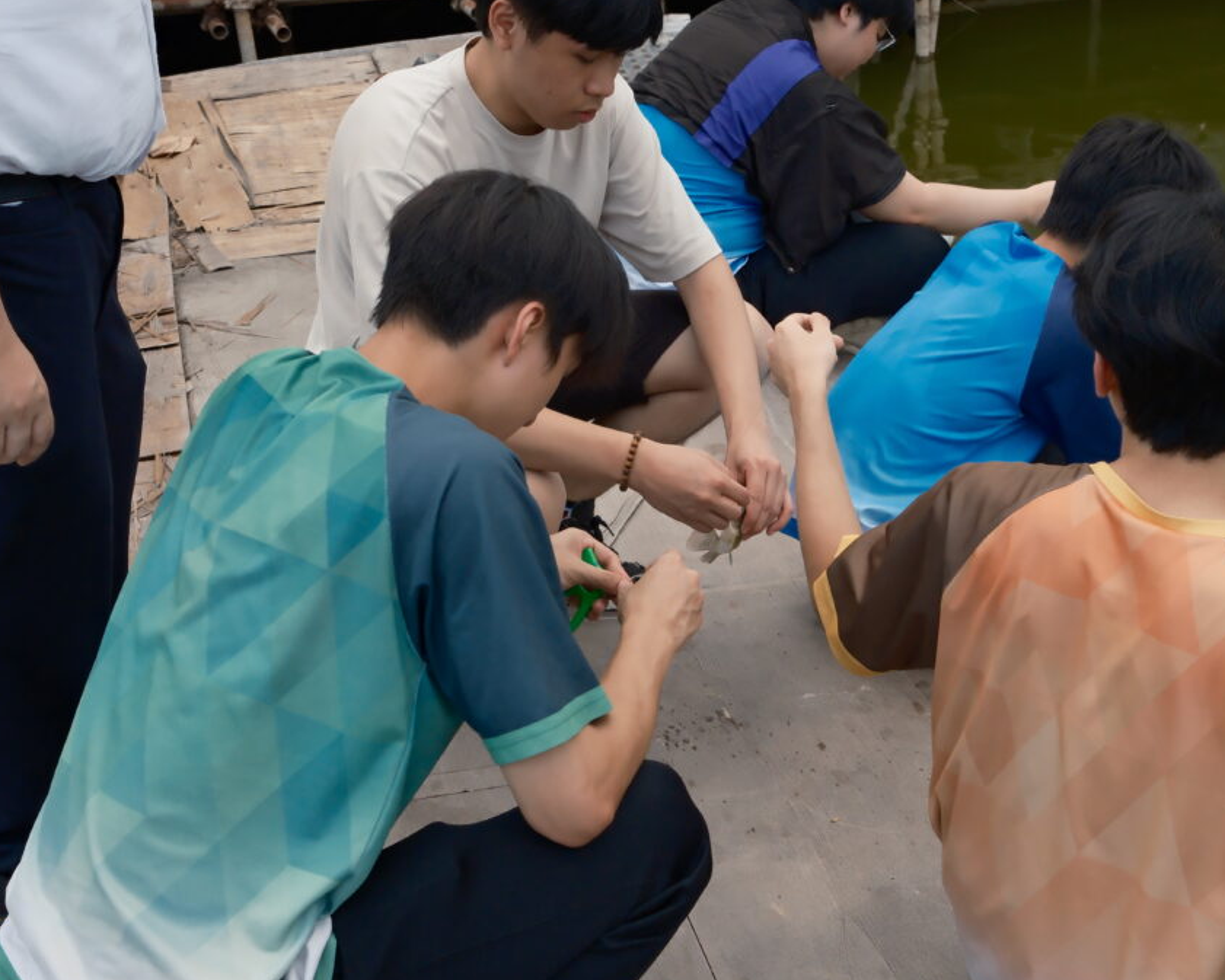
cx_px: 709
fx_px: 1450
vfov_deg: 37.3
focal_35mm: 40
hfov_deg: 45.6
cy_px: 491
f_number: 5.6
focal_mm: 23
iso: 800
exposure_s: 1/250
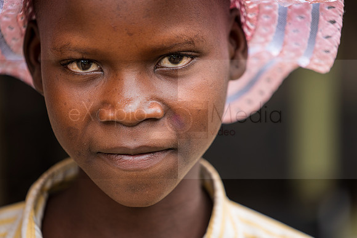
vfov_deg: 6.9
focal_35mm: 200
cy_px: 119
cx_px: 178
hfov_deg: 10.3
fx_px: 1984
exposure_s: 1/200
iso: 200
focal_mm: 200
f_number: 4
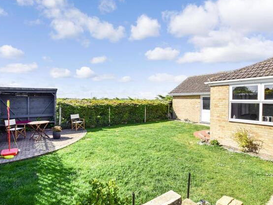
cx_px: 122
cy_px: 104
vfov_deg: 74.7
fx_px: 134
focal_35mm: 17
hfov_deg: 90.7
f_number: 9
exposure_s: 1/640
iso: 400
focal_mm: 10
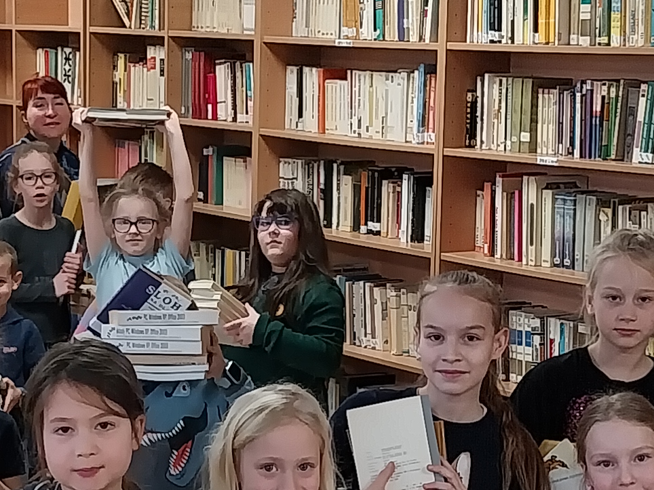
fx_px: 2078
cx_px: 212
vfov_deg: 13.5
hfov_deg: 17.8
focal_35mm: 110
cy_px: 284
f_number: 1.8
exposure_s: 1/50
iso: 100
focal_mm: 4
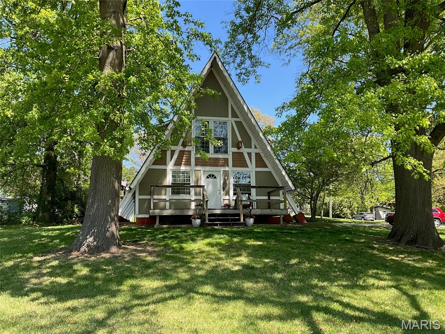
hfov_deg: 61.7
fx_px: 373
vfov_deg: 48.2
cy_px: 167
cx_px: 222
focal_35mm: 29
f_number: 1.8
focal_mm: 3
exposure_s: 1/446
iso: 25
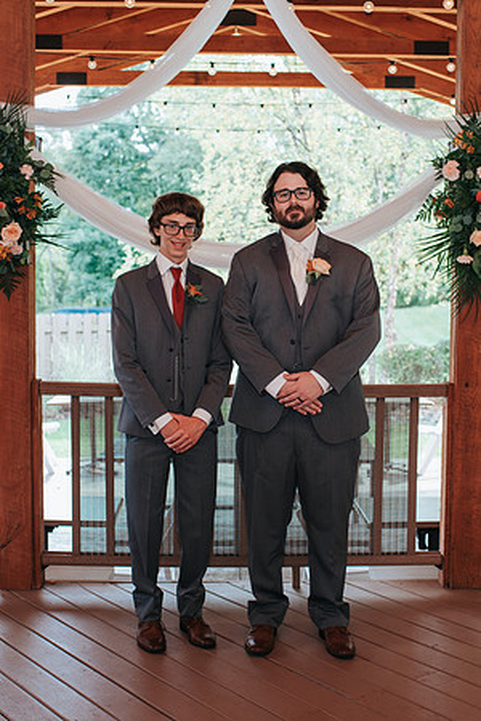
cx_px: 275
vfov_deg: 37.9
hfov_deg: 25.7
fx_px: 1051
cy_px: 360
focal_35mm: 52
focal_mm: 35
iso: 250
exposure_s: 1/200
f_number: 3.2
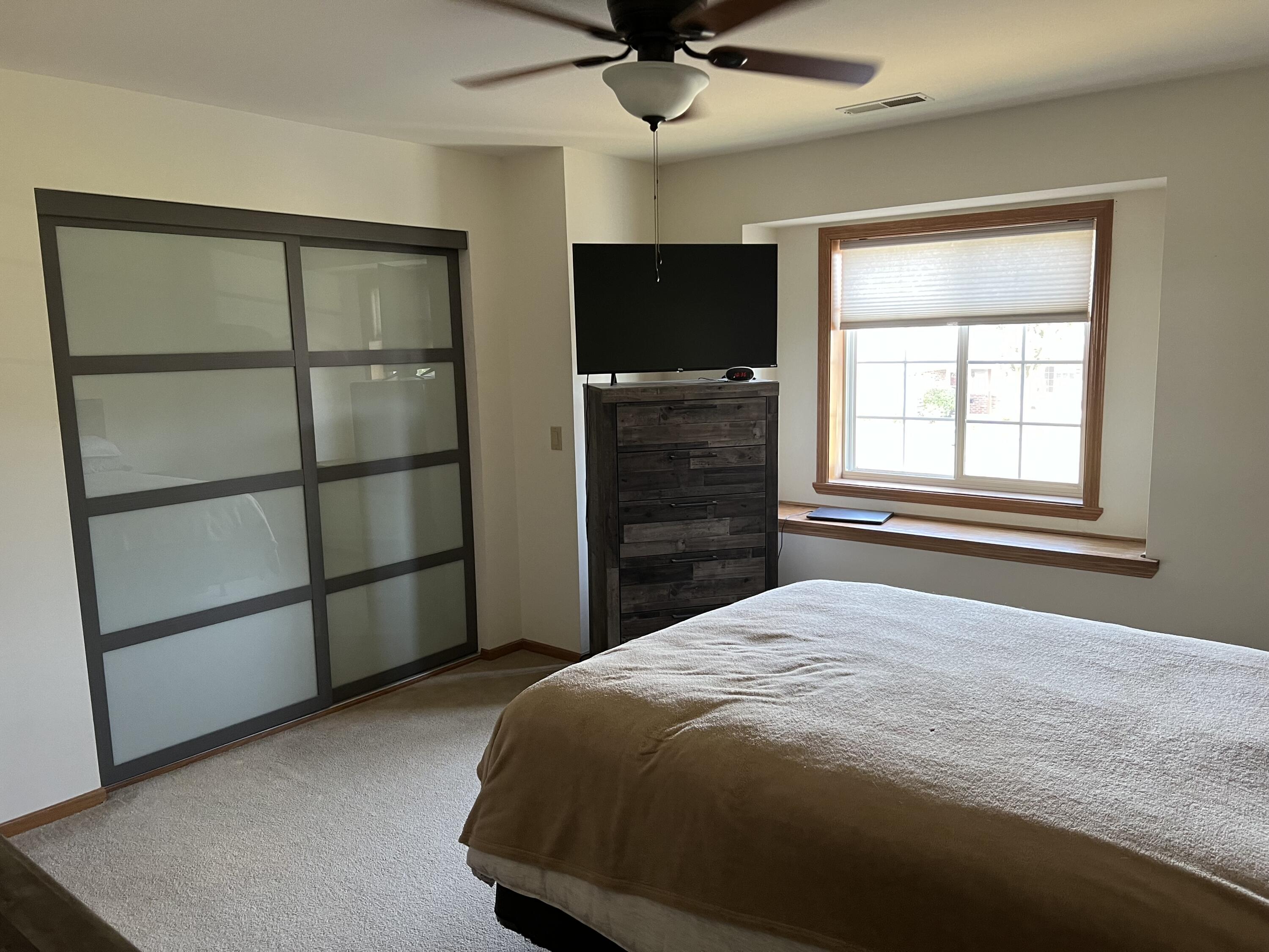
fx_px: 953
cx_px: 634
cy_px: 476
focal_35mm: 26
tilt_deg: -8.8
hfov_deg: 67.3
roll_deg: +1.4
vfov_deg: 53.1
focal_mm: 5.7
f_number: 1.5
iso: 125
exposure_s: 1/60
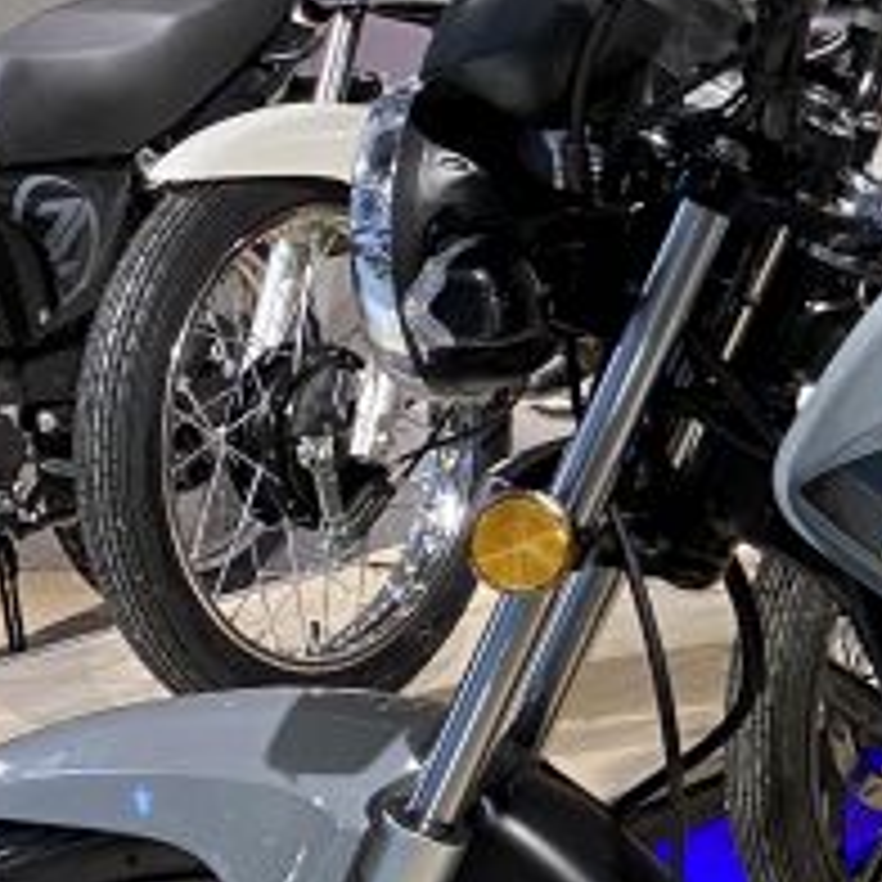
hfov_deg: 13.0
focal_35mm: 124
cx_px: 1458
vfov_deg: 14.1
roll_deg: -0.1
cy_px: 520
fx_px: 3575
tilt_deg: -10.4
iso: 125
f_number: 1.8
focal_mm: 4.25
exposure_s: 1/50
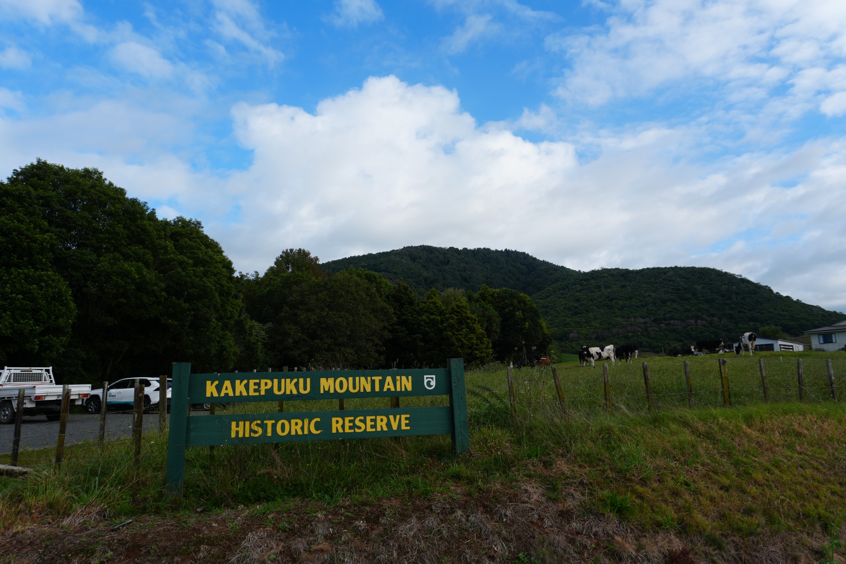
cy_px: 282
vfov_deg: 53.1
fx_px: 564
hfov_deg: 73.8
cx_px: 423
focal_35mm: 24
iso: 100
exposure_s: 1/500
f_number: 5
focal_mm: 16
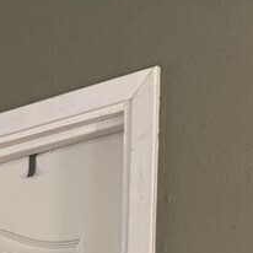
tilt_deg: -6.3
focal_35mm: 165
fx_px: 1364
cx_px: -698
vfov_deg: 8.9
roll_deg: +2.5
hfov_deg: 7.8
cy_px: 723
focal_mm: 6.76
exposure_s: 1/60
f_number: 1.78
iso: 320
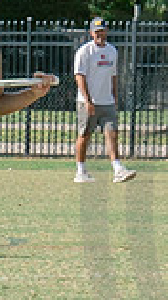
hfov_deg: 1.4
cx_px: 615
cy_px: 256
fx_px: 6829
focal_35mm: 860
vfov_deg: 2.5
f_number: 5.6
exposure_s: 1/1000
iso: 250
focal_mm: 70
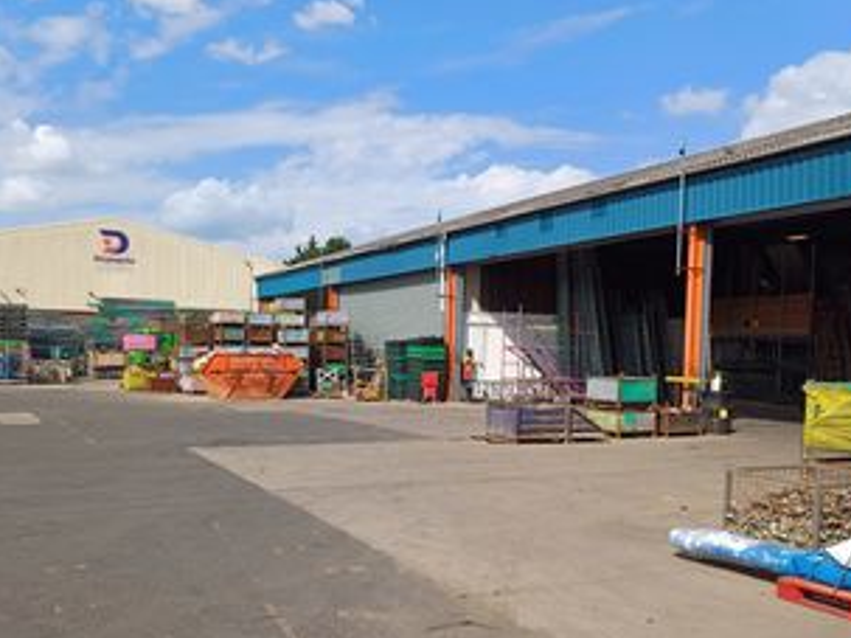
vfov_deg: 42.6
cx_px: 331
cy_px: 396
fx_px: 811
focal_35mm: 33
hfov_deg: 54.9
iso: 50
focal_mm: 4.65
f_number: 1.8
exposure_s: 1/1259
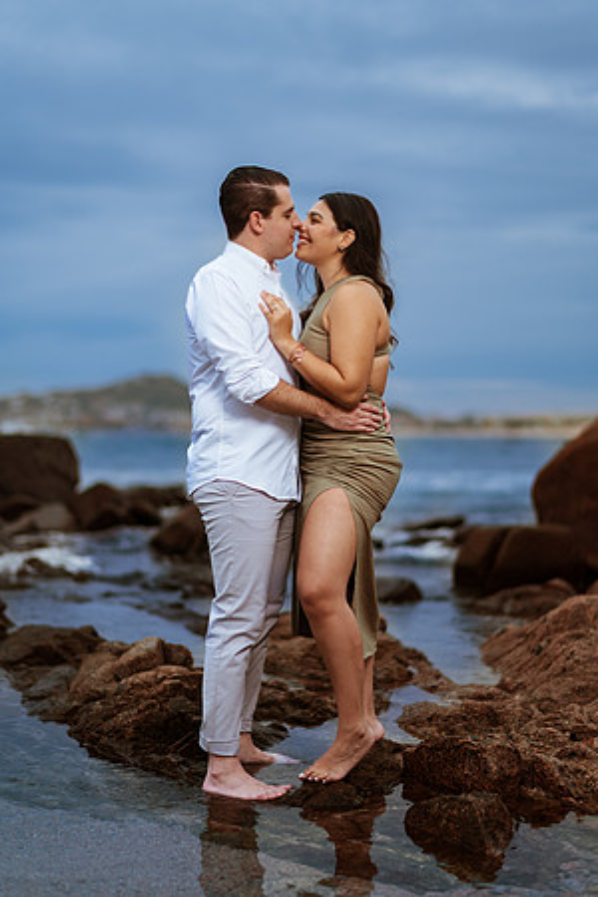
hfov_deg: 23.4
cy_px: 448
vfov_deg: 34.5
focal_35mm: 58
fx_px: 1445
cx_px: 299
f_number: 1.4
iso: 50
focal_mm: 58
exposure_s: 1/1250
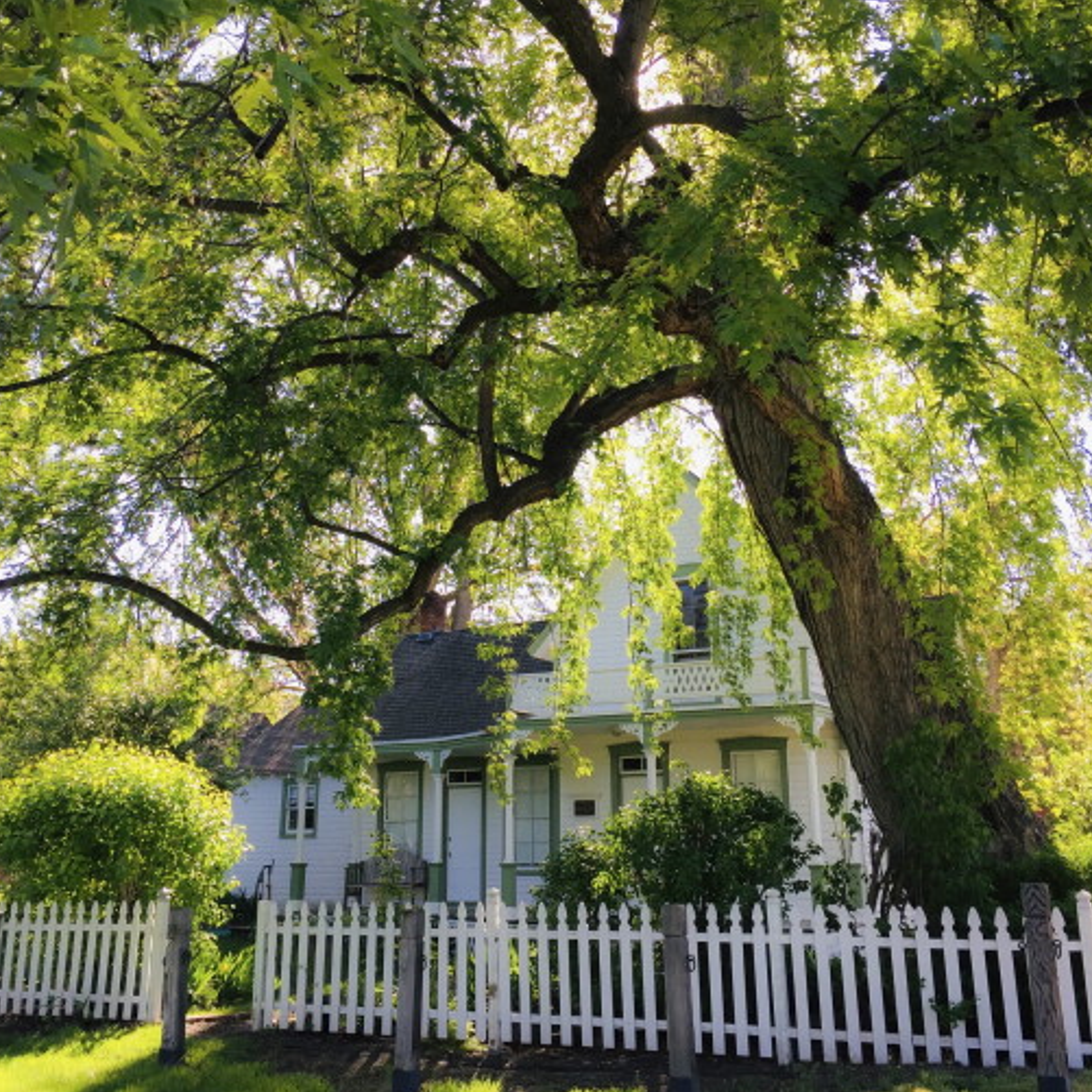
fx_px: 1285
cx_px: 527
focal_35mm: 36
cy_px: 521
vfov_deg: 46.0
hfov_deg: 46.0
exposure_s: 1/366
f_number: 2.2
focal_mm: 4.15
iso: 32
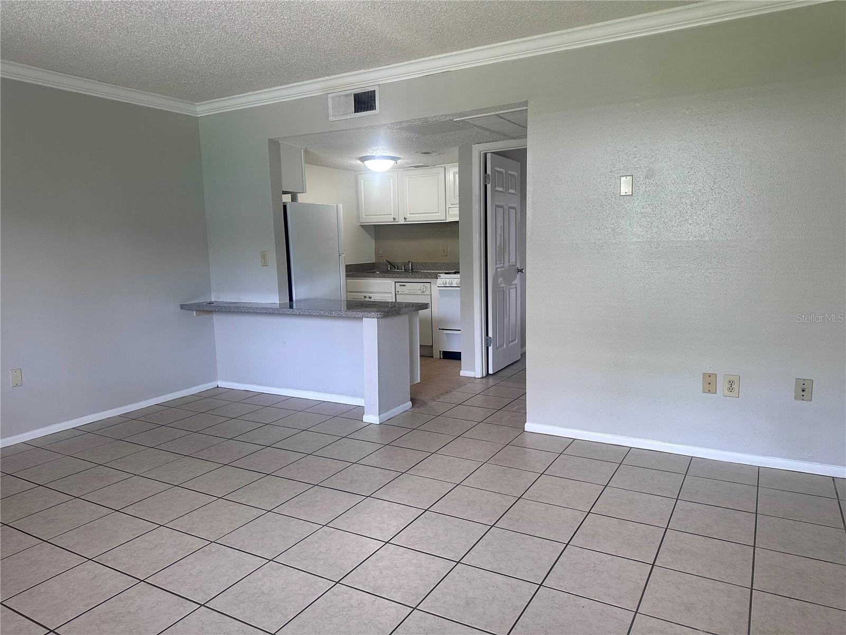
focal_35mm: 24
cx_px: 423
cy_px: 318
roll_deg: +1.3
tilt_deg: -6.6
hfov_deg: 71.6
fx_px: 587
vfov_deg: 56.8
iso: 160
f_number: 1.78
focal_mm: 6.86
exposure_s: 1/120
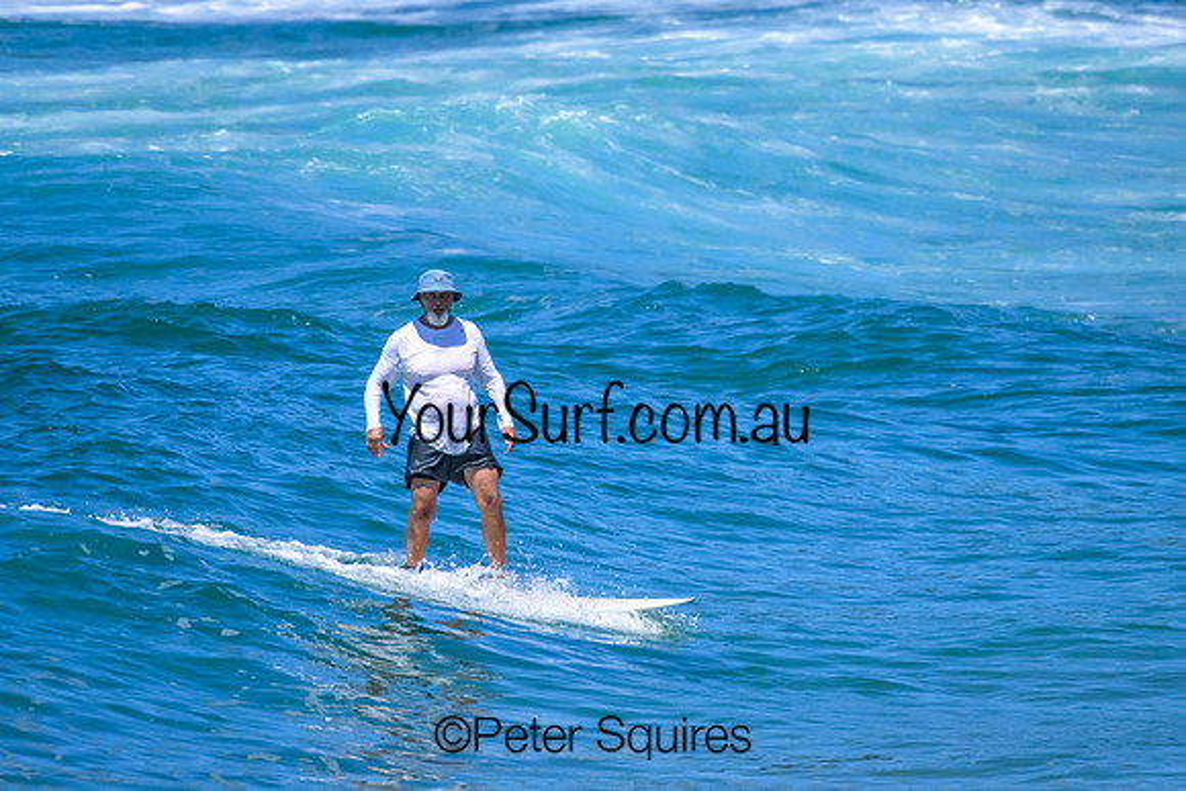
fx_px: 26360
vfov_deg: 1.7
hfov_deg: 2.6
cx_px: 593
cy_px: 396
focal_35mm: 800
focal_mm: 800
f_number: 11
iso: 4500
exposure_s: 1/2000
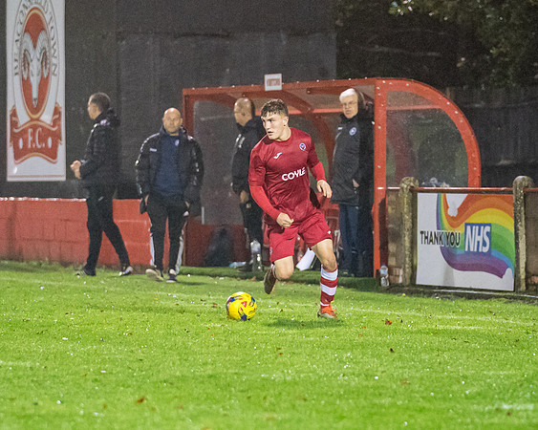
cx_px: 271
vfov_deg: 5.0
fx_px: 4883
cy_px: 237
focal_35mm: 307
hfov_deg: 6.3
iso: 6400
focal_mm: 150
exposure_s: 1/640
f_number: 2.8
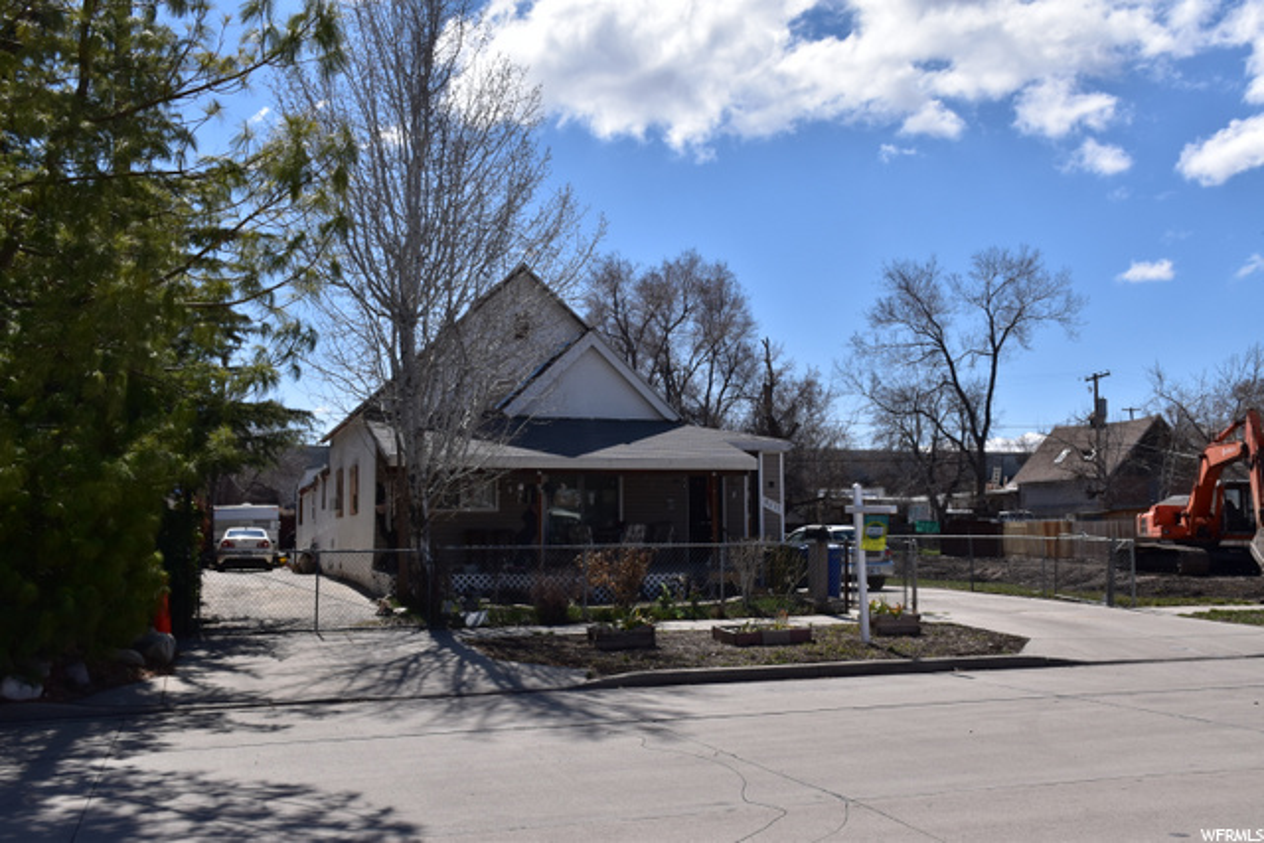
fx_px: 1264
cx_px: 632
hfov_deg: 53.1
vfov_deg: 36.9
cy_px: 422
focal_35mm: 36
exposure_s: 1/800
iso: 200
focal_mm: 24
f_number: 9
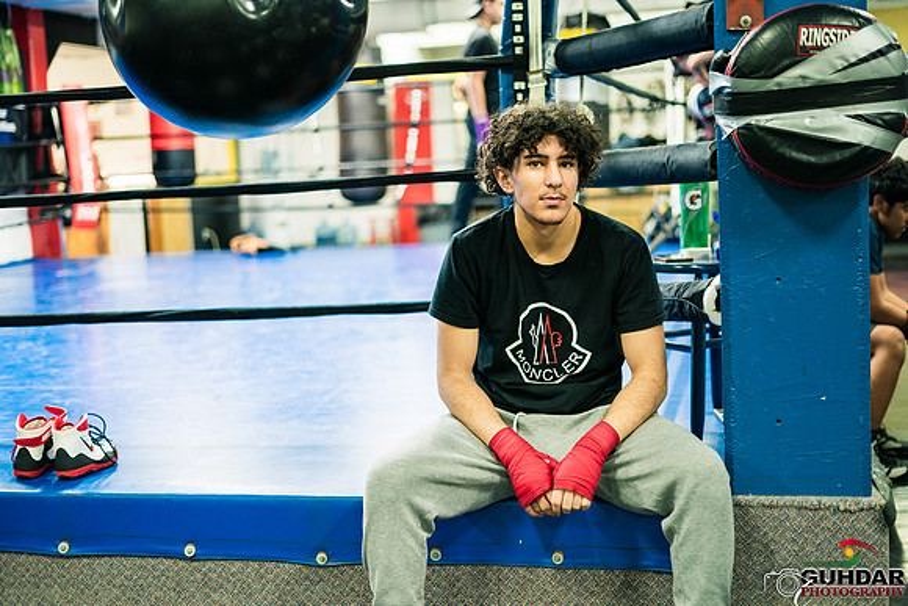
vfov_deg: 27.0
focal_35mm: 50
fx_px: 1261
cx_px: 454
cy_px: 303
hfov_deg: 39.6
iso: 800
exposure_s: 1/160
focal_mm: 50
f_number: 1.8
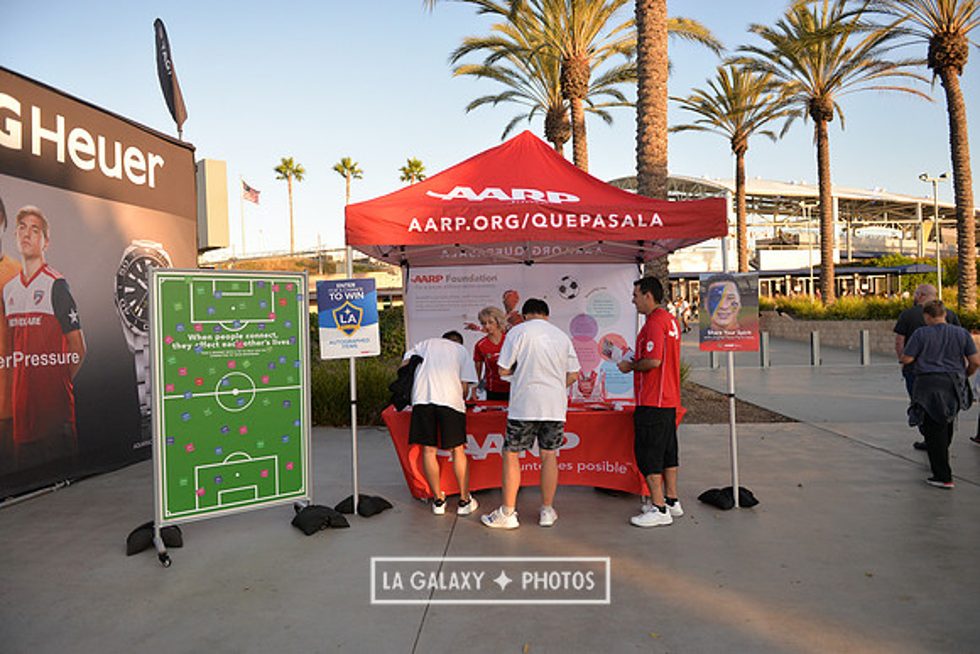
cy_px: 327
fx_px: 653
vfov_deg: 53.2
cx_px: 490
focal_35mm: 24
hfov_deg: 73.7
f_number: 2.8
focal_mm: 24
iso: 900
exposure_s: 1/4000
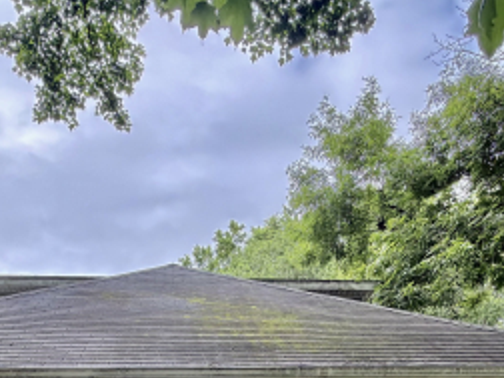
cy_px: 472
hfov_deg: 49.8
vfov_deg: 31.3
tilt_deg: +2.3
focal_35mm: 37
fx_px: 539
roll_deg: +0.6
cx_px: 199
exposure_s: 1/140
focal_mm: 2.22
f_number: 2.2
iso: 64
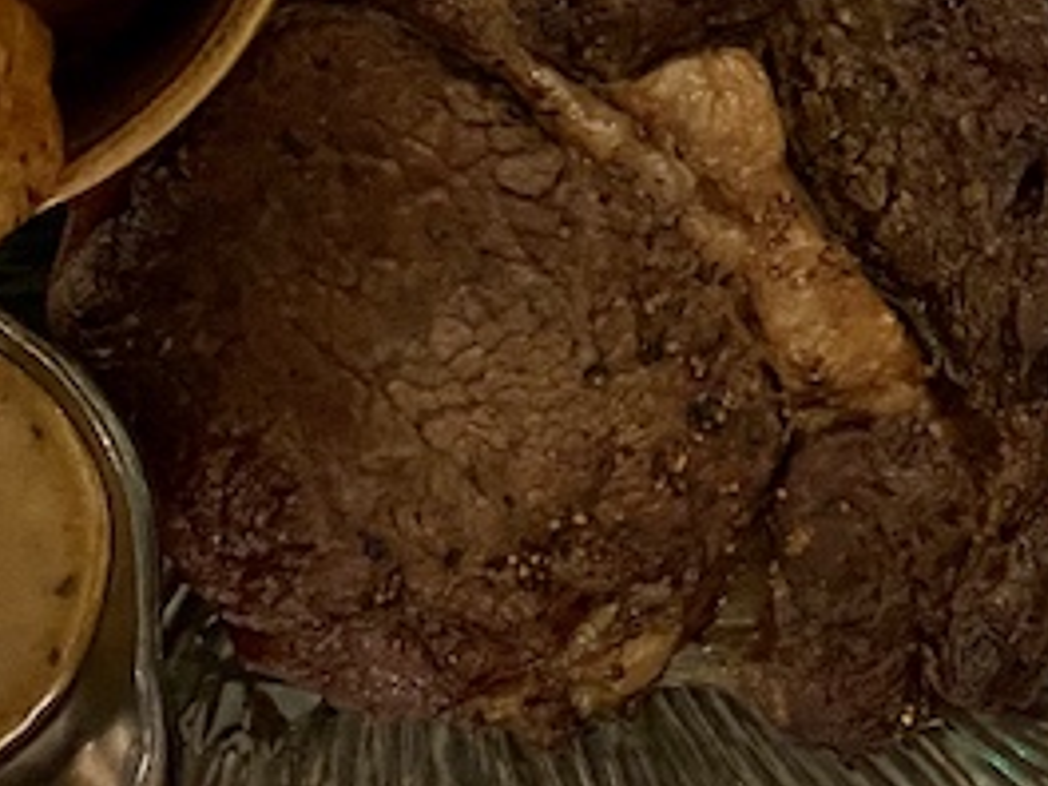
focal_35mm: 101
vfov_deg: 14.4
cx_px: 981
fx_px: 3058
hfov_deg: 19.0
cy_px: 10
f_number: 1.8
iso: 800
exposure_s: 1/25
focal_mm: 4.25
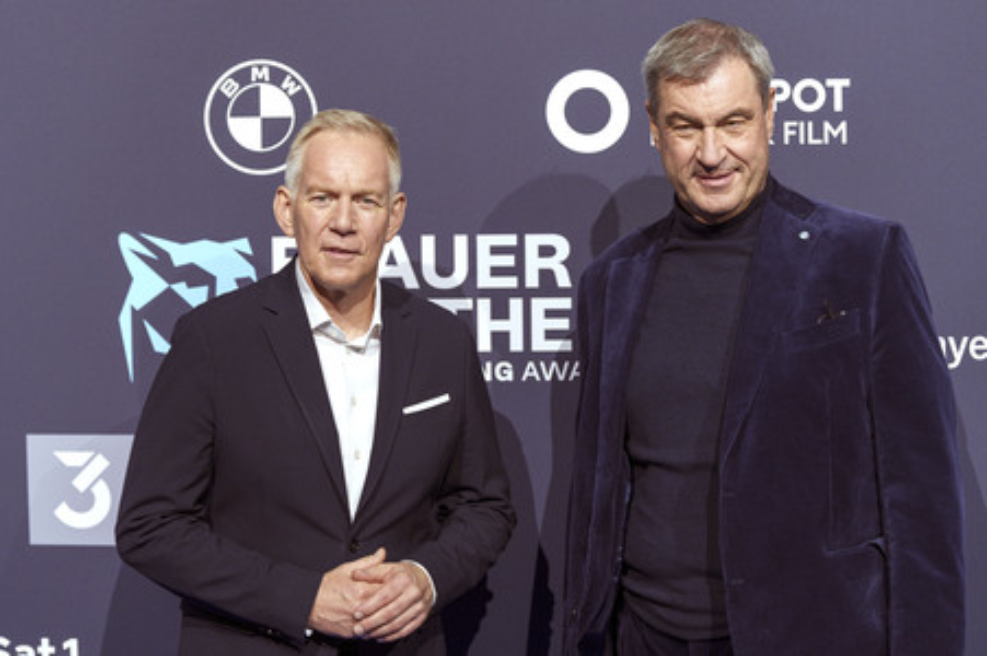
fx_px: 1972
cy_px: 328
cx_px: 494
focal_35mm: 72
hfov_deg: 28.1
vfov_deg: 18.9
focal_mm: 72
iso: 800
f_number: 4
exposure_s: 1/250
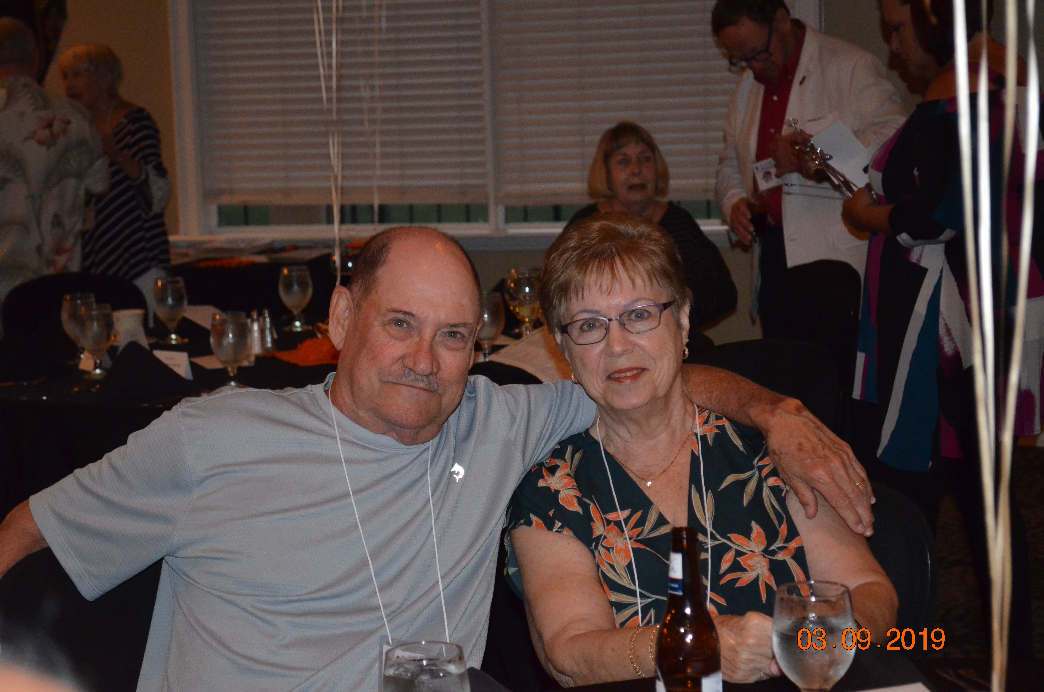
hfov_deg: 24.7
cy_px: 346
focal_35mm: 82
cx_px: 522
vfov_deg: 16.5
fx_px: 2388
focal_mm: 55
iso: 3200
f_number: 5.6
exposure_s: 1/60
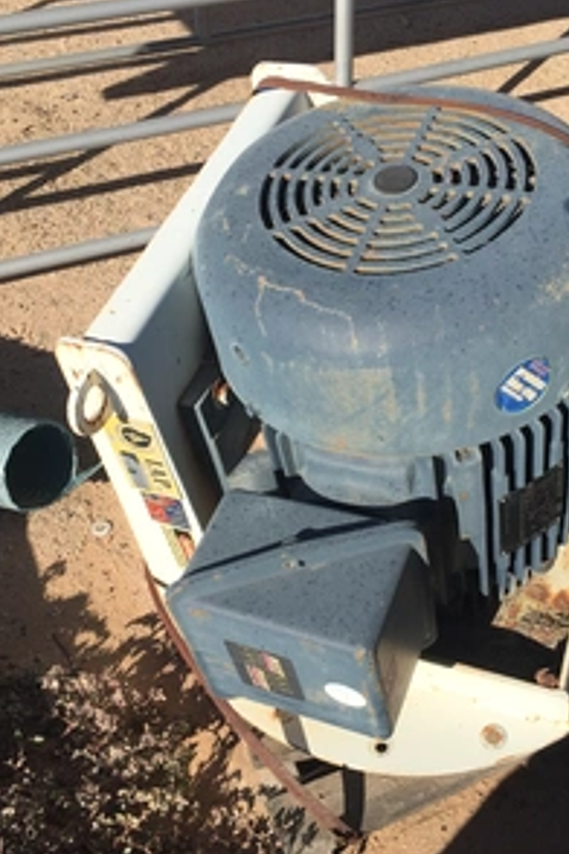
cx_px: 334
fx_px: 972
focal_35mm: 41
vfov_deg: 47.4
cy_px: 407
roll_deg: -2.7
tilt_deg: -43.2
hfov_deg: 32.6
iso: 32
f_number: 2.2
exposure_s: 1/2639
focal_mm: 4.15
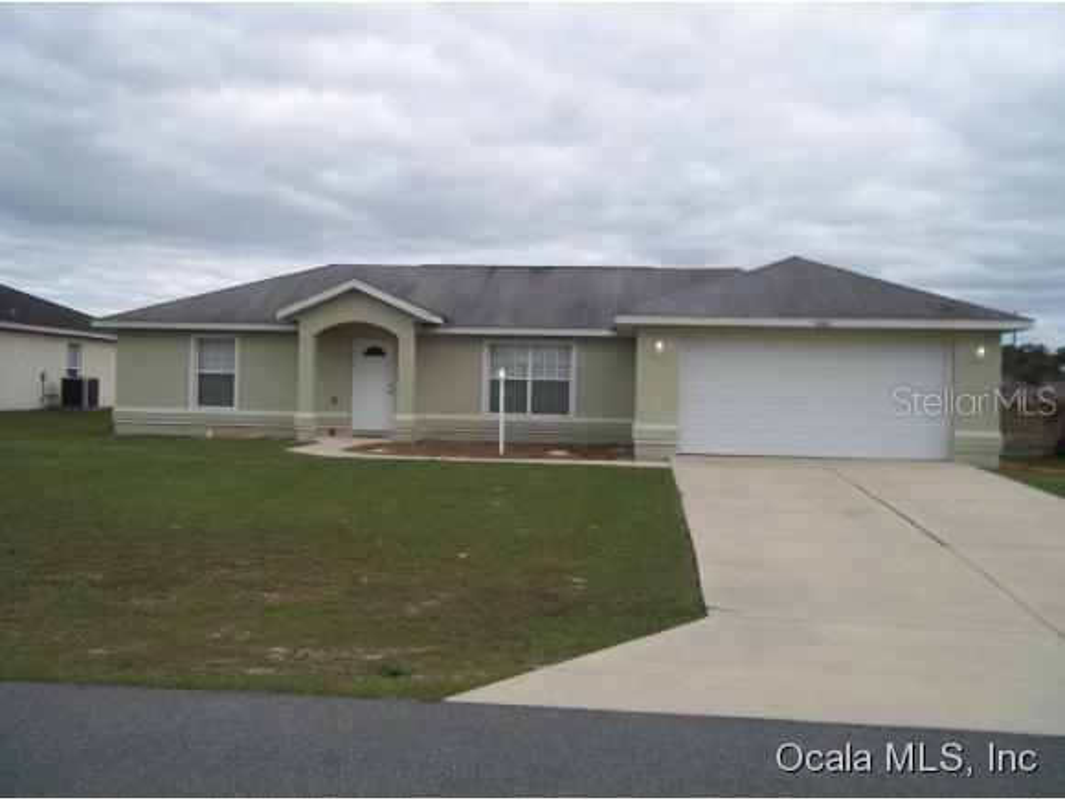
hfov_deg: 51.3
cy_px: 400
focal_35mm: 36
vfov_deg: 39.7
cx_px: 532
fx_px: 1108
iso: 80
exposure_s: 1/125
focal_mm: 6.5
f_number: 8
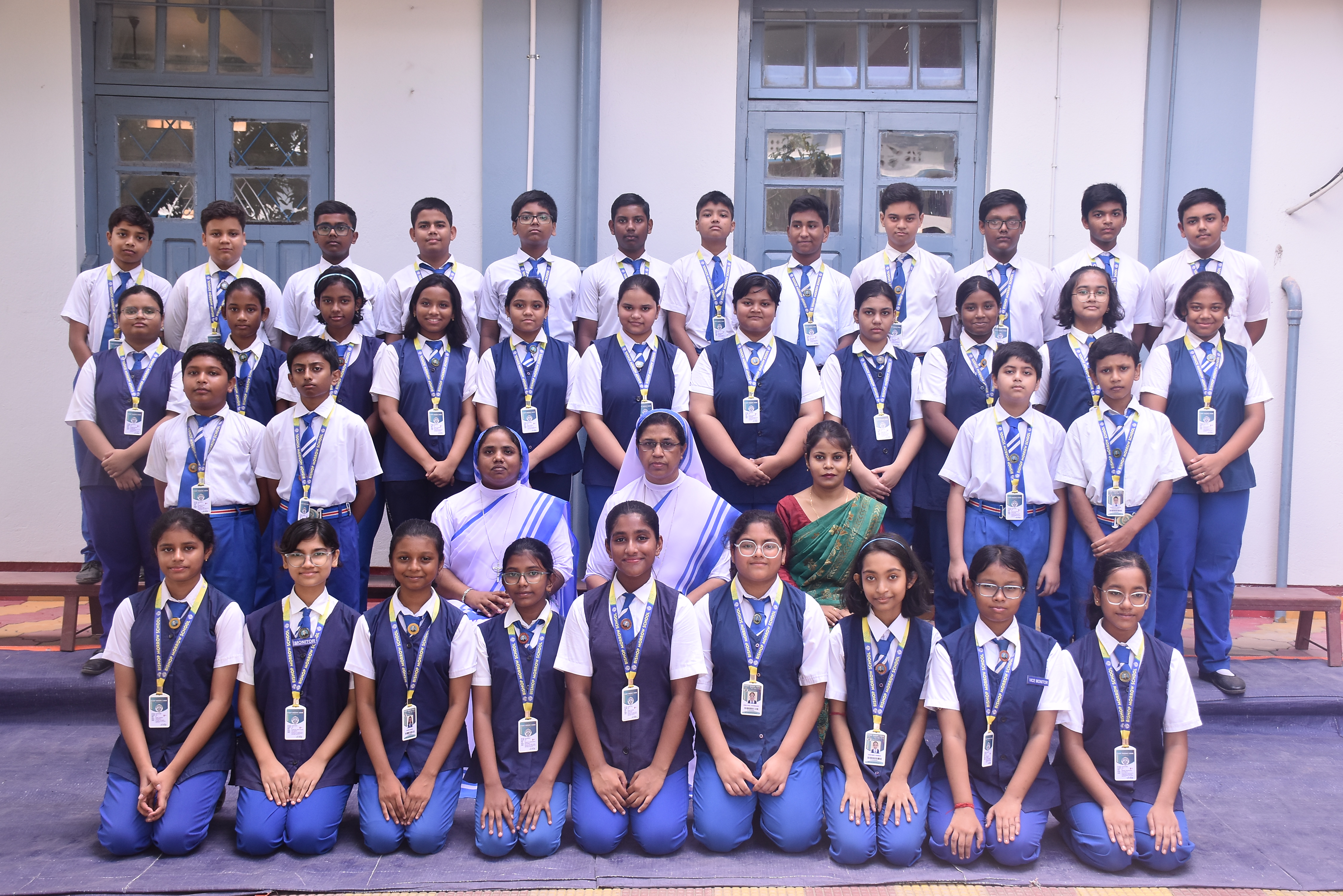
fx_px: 1511
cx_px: 672
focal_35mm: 40
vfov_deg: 33.0
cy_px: 448
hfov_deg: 47.9
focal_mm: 27
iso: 400
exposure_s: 1/160
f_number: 5
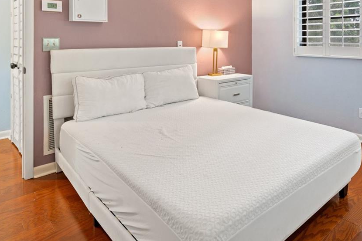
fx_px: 271
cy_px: 42
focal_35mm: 27
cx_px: 246
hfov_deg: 65.4
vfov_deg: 45.1
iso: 250
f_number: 6.3
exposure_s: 1
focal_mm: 14
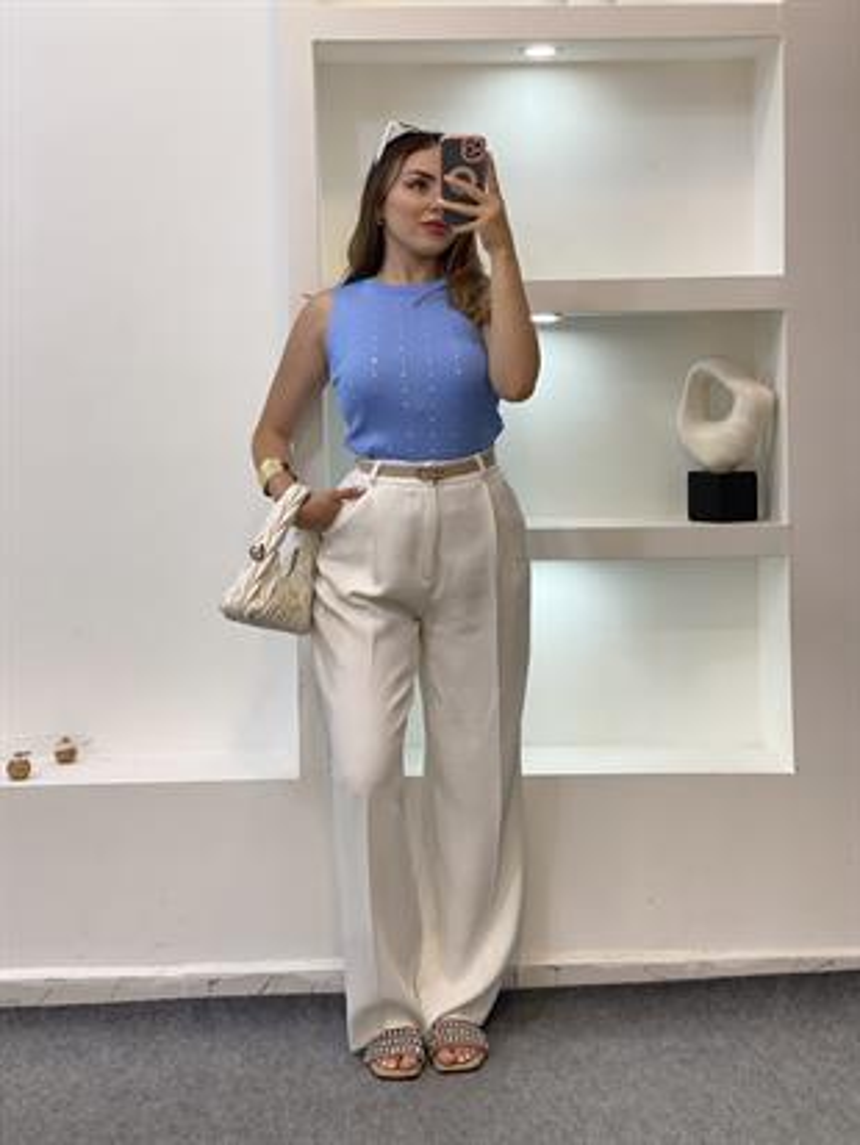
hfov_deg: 28.0
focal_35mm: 52
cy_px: 572
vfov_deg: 36.8
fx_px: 1722
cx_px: 430
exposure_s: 1/100
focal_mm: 6
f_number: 2
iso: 64
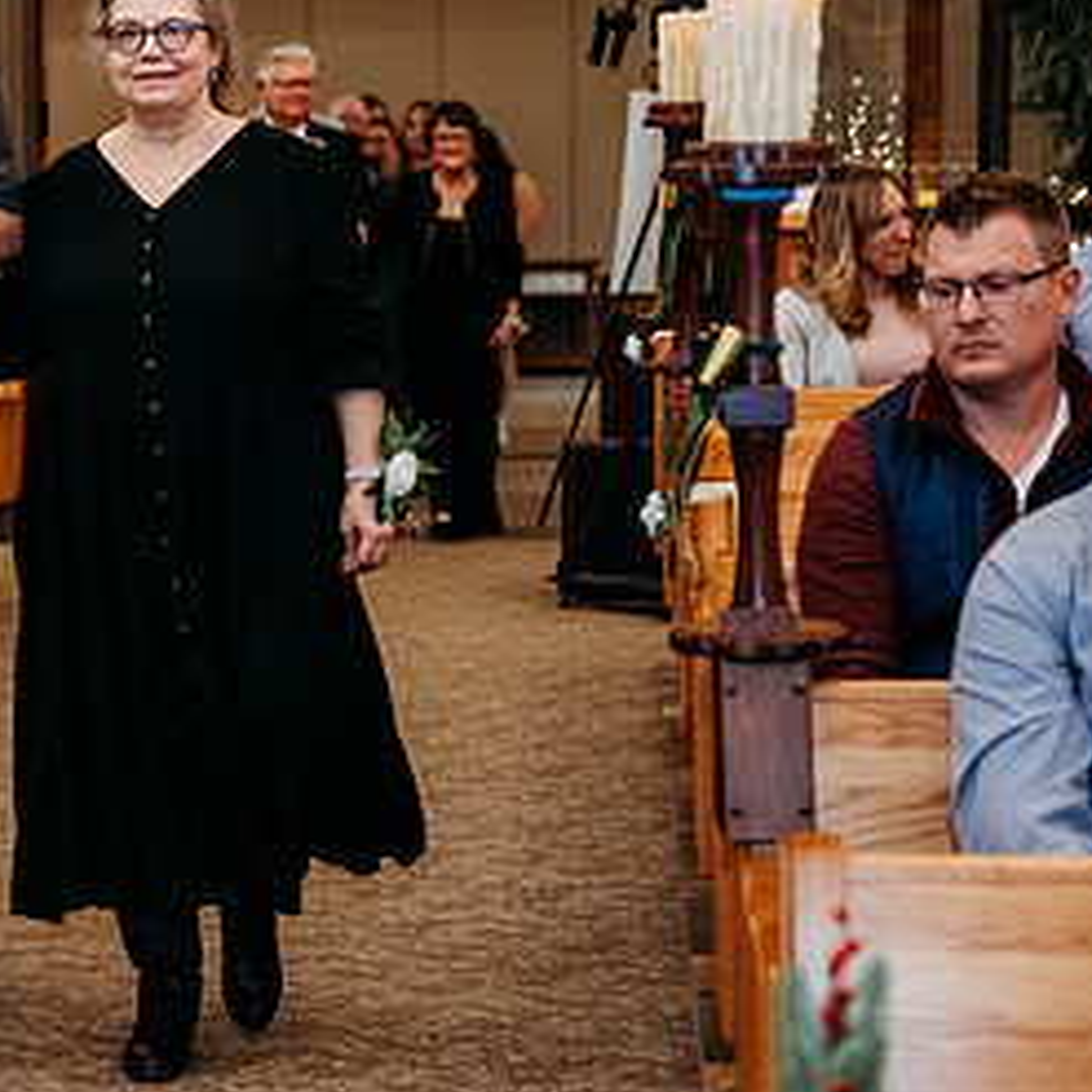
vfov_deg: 17.1
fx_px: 3640
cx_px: -177
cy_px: 497
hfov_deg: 16.4
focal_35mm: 102
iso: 2000
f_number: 2.8
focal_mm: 51
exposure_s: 1/200
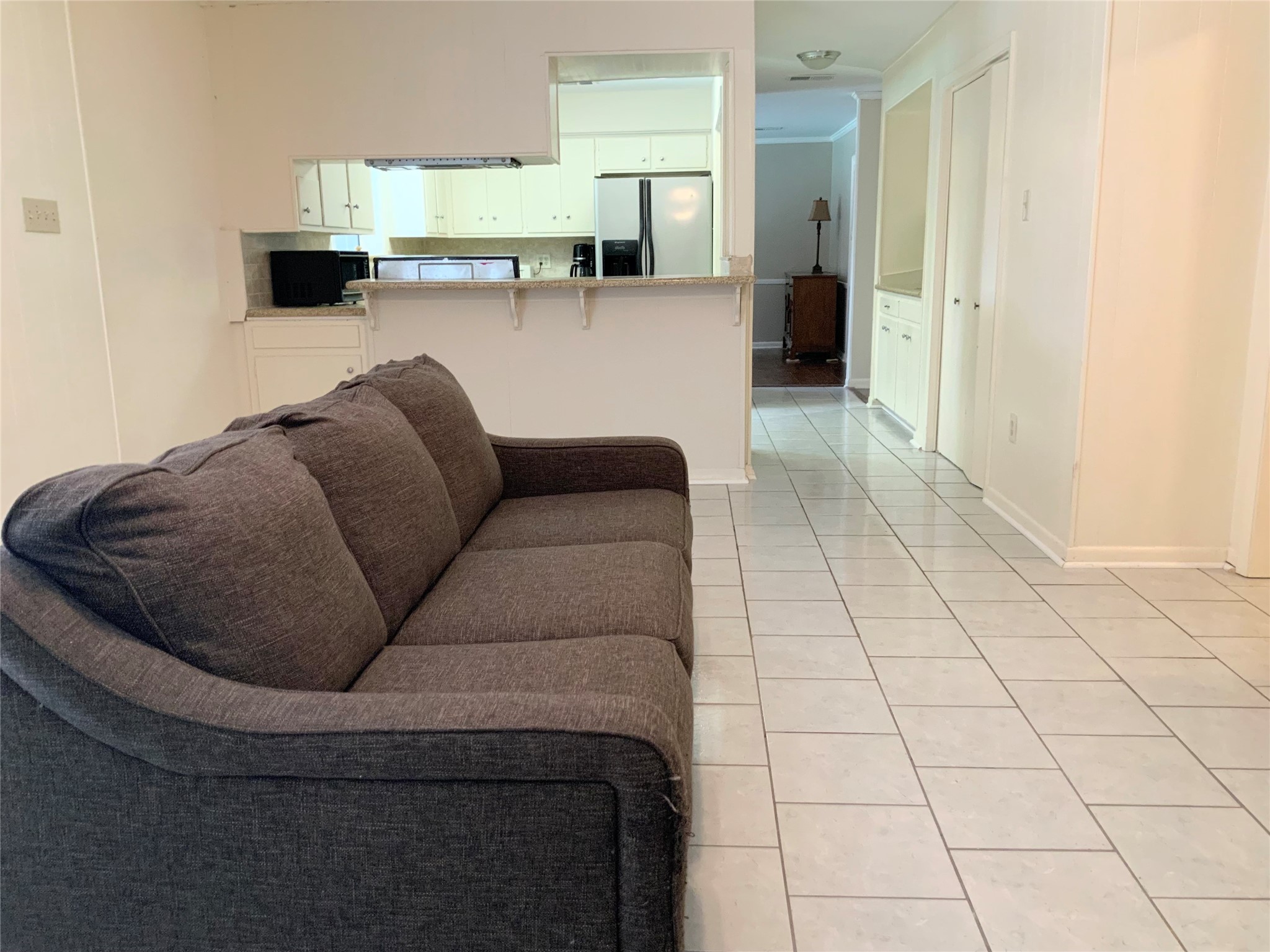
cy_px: 476
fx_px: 1064
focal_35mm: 29
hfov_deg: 61.7
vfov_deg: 48.2
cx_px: 635
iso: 160
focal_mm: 3
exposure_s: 1/60
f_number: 1.8
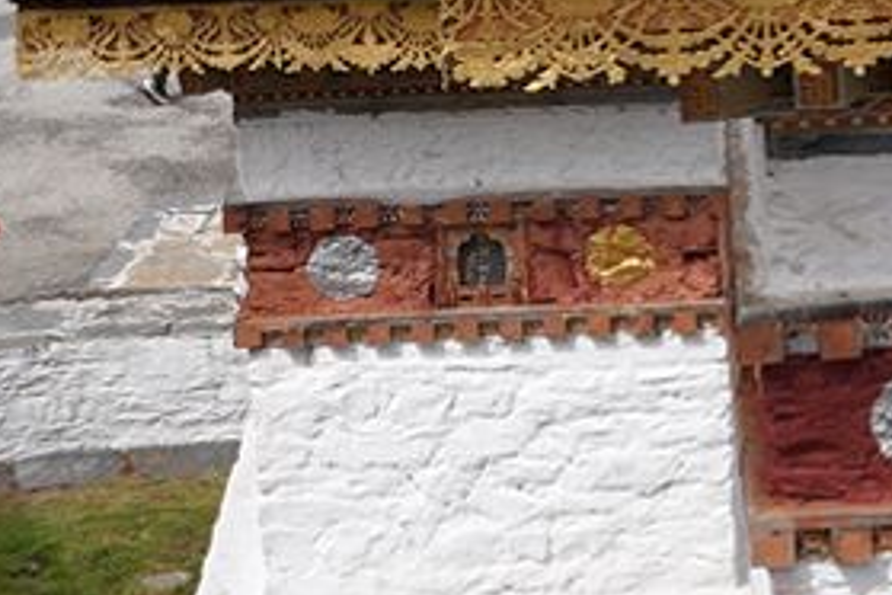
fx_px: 4261
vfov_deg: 7.6
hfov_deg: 11.6
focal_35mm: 172
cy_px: -640
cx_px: 1183
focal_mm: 24
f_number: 14
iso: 100
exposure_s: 1/100
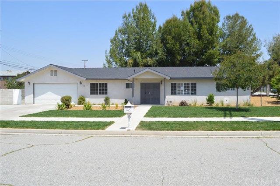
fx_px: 210
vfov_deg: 47.8
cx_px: 140
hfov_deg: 67.4
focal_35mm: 27
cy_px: 93
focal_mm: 18
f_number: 7.1
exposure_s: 1/250
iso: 100
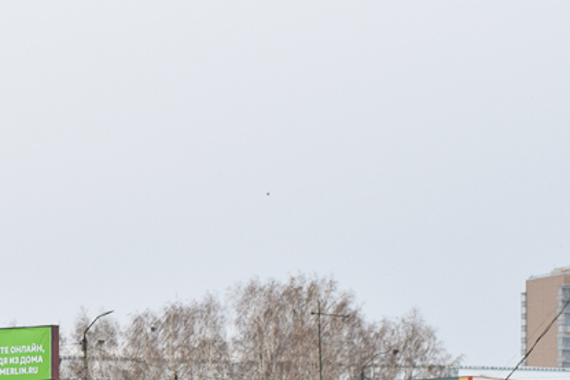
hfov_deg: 15.4
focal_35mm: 130
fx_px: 2059
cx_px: -45
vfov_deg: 10.3
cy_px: 546
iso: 400
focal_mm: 30
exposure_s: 1/200
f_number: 7.1
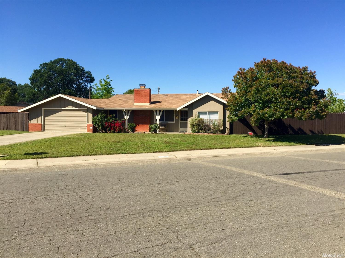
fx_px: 289
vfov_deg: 48.2
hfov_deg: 61.7
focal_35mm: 29
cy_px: 129
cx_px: 172
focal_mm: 4.15
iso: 32
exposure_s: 1/1721
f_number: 2.2
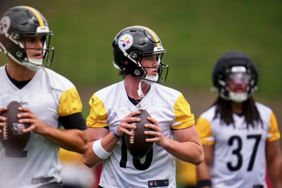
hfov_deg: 2.6
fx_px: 6266
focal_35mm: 800
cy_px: 94
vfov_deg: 1.7
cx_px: 141
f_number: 5.6
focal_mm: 800
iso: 1250
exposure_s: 1/2000
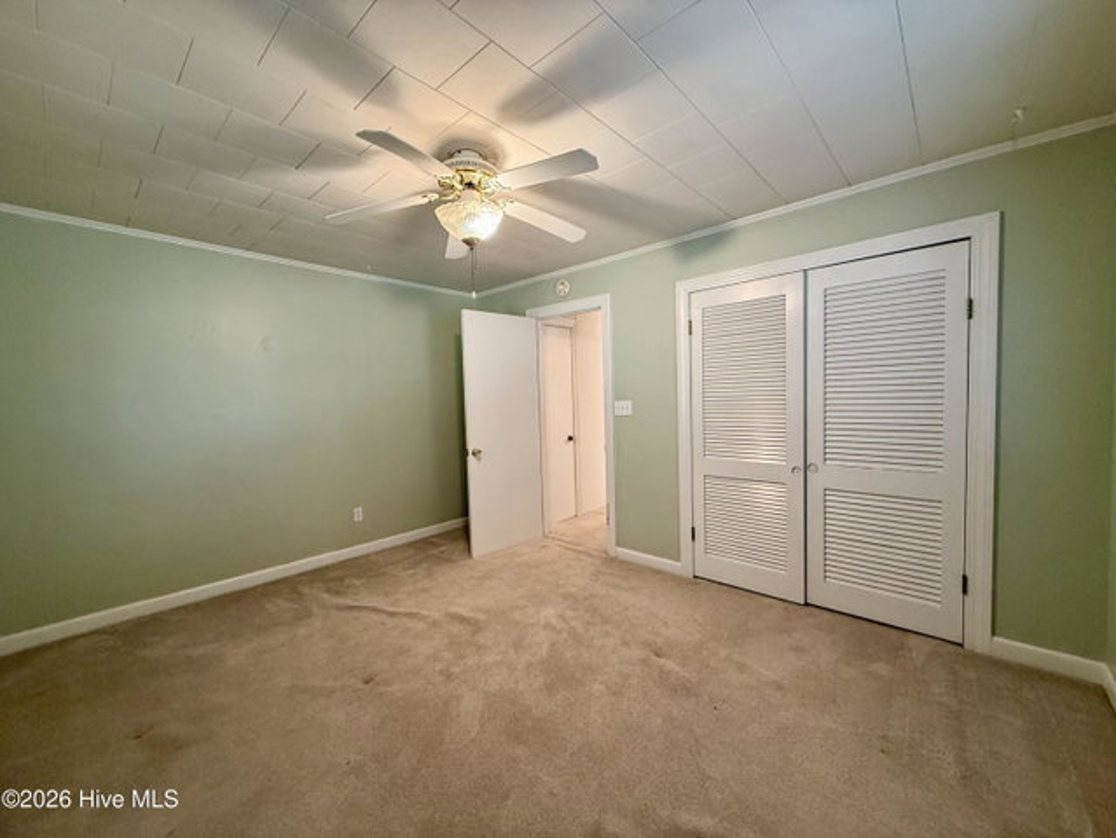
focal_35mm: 14
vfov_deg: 85.7
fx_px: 452
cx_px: 558
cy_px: 419
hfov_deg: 102.0
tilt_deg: -2.3
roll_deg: +1.5
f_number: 2.2
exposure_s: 1/60
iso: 400
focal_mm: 2.22
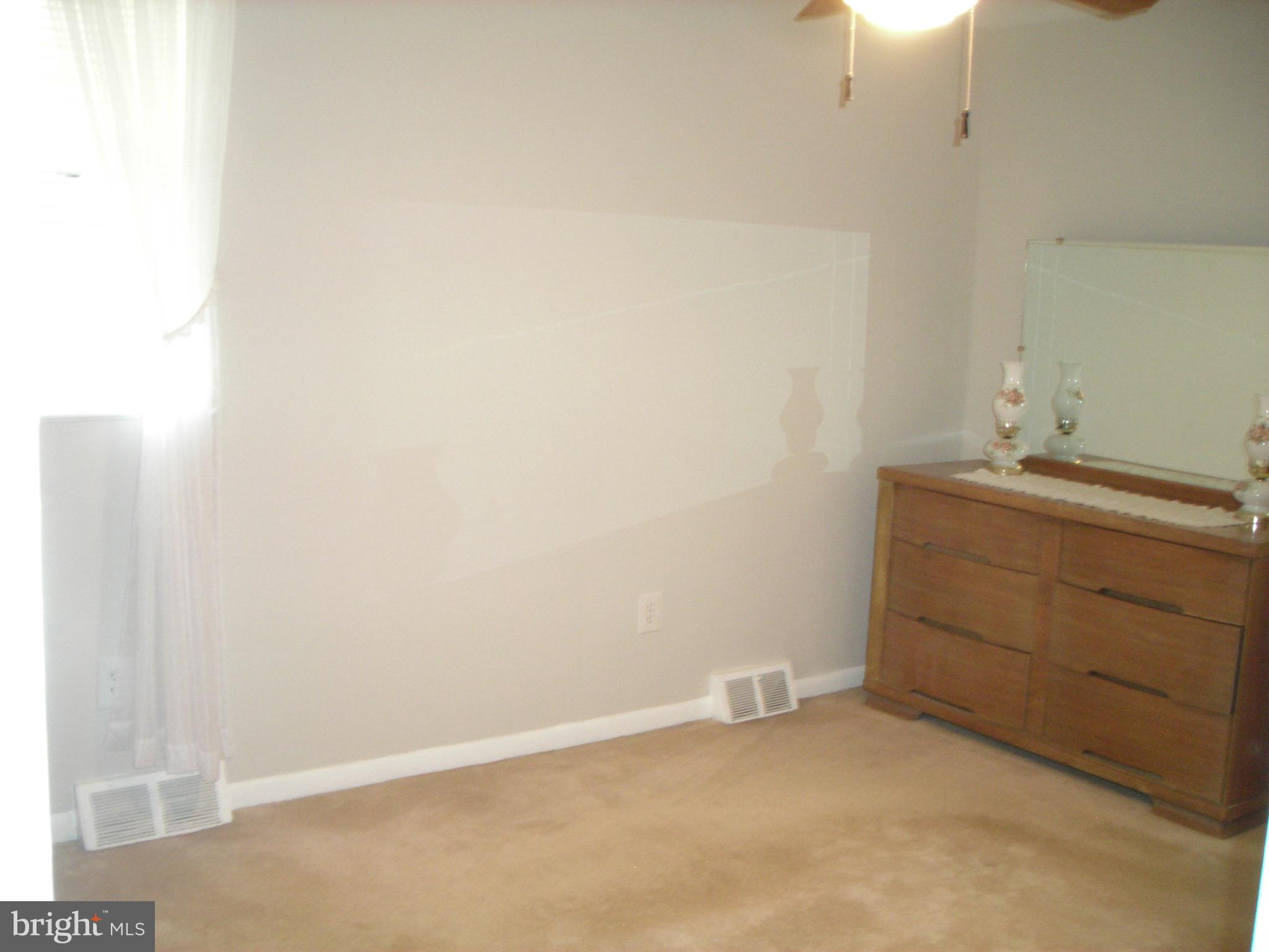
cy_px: 476
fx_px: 1393
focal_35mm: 38
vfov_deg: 37.7
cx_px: 634
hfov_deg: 49.0
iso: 200
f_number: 3.2
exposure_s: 1/6.3
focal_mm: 6.3
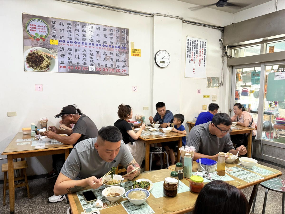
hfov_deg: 71.6
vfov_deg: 56.8
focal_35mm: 24
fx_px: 198
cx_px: 142
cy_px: 107
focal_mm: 6.76
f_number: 1.78
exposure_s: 1/60
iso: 320
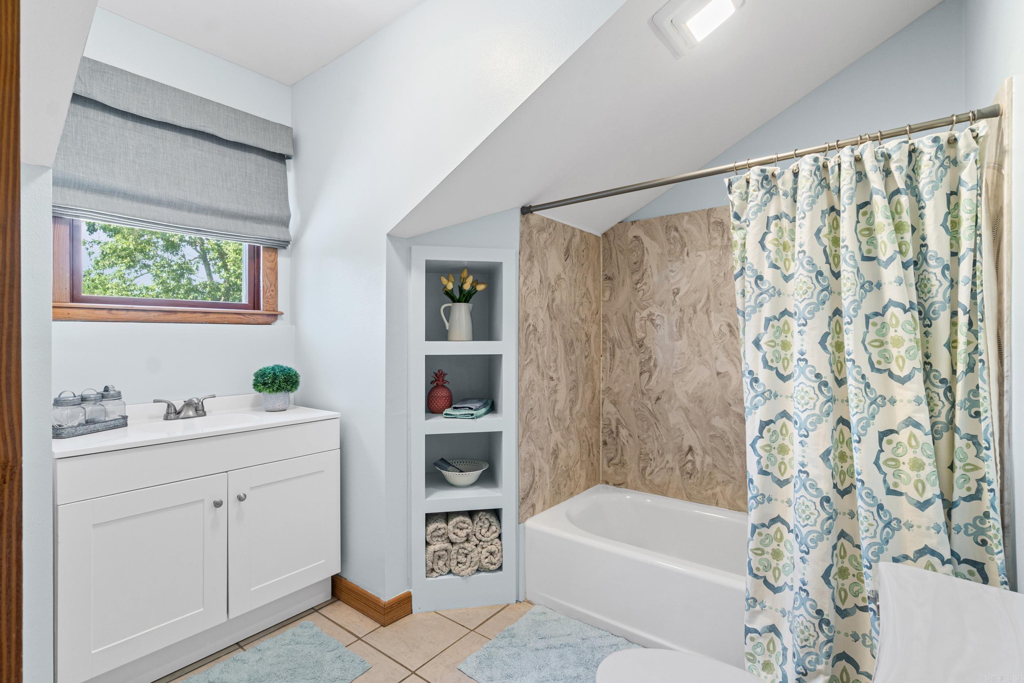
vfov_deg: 72.0
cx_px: 512
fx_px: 469
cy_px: 342
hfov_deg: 95.0
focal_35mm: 16
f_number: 9
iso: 250
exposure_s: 1/2
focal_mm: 11
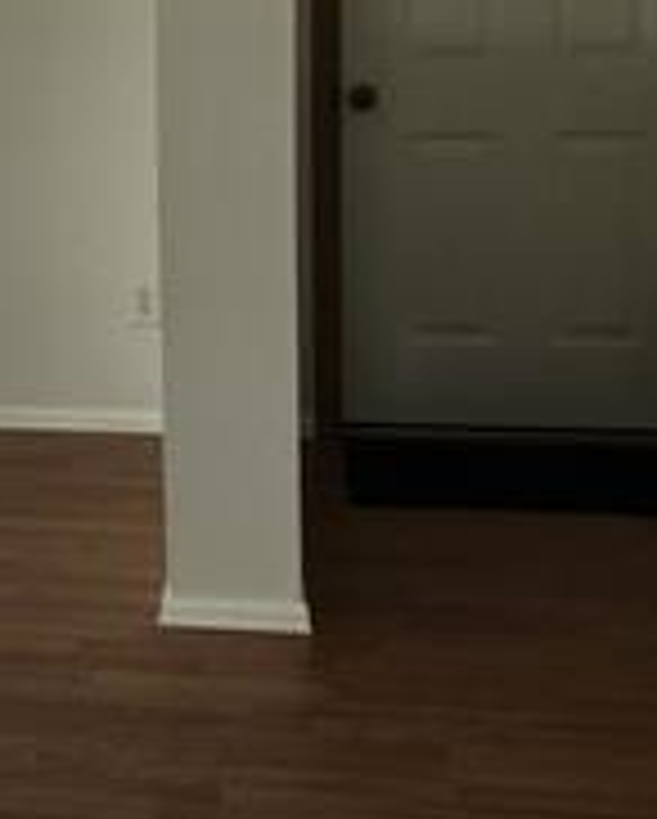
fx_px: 1747
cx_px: -92
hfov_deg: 20.2
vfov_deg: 25.9
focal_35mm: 72
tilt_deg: -6.2
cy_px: 166
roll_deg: +1.8
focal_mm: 3.99
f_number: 1.8
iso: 20
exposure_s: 1/339
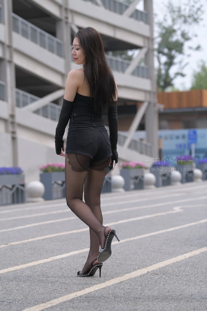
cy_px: 156
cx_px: 104
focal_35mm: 100
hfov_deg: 13.7
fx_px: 862
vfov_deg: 20.4
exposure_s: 1/1000
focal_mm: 100
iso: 160
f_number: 4
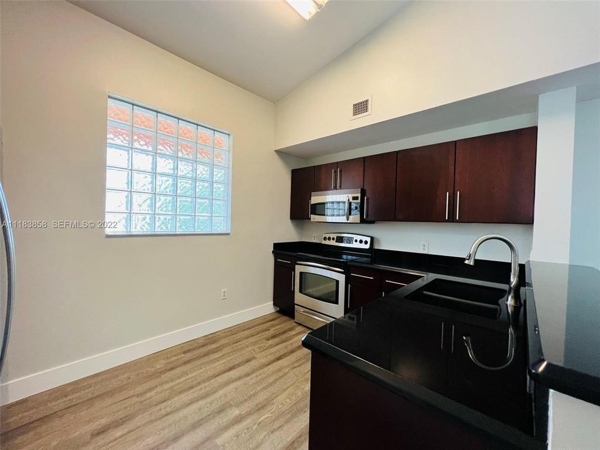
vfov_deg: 89.9
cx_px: 300
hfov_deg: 106.2
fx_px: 225
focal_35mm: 13
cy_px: 225
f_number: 1.8
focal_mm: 1.57
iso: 160
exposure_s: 1/120
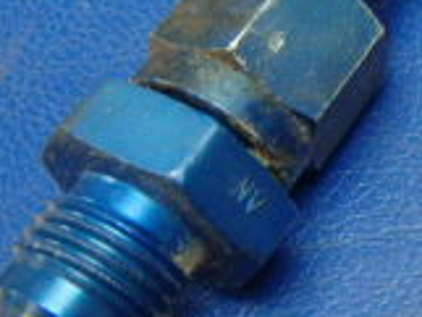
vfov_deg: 13.1
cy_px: -31
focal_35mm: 111
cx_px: 737
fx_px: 1354
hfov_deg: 15.5
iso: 640
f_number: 3.9
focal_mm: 5
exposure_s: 1/30
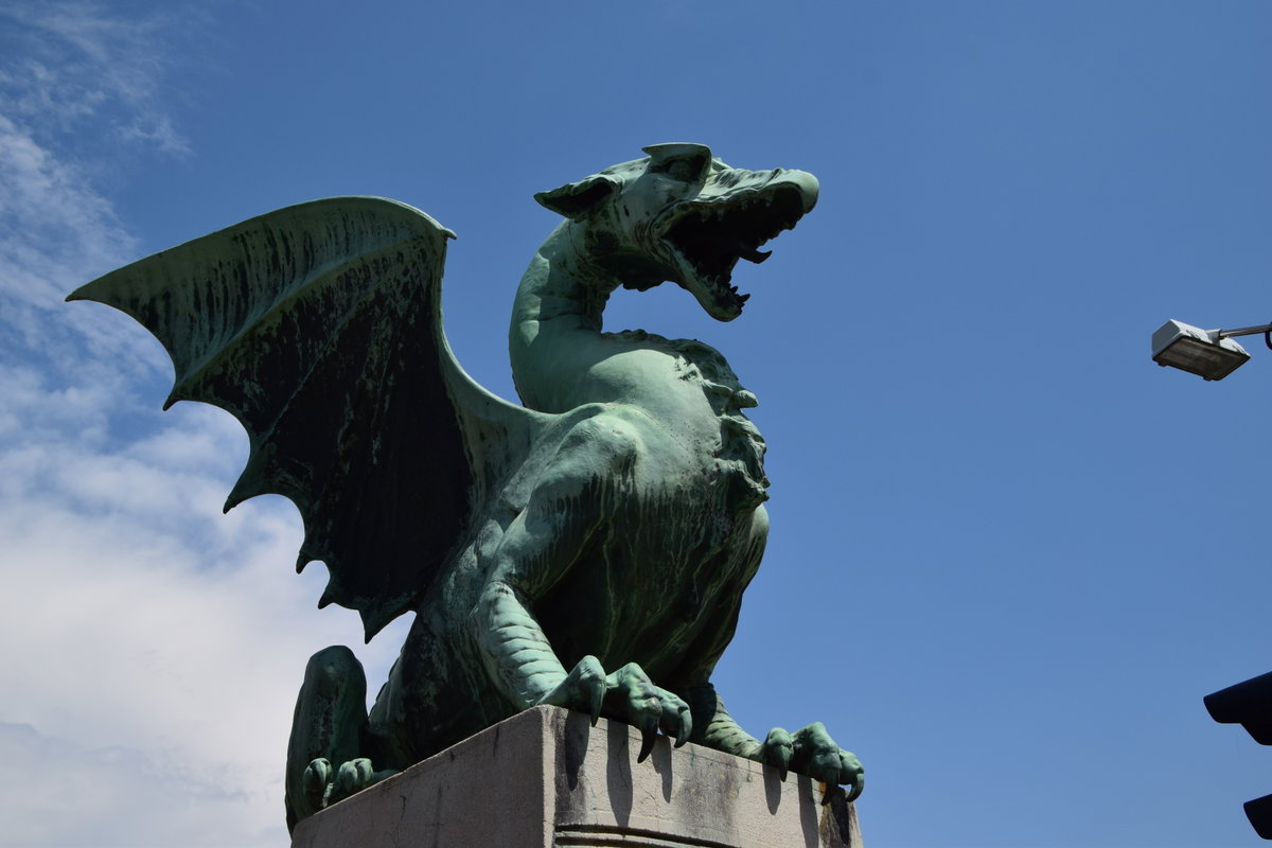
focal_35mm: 40
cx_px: 636
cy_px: 424
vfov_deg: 33.0
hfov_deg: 47.9
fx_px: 1431
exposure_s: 1/1250
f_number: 10
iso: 200
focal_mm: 27
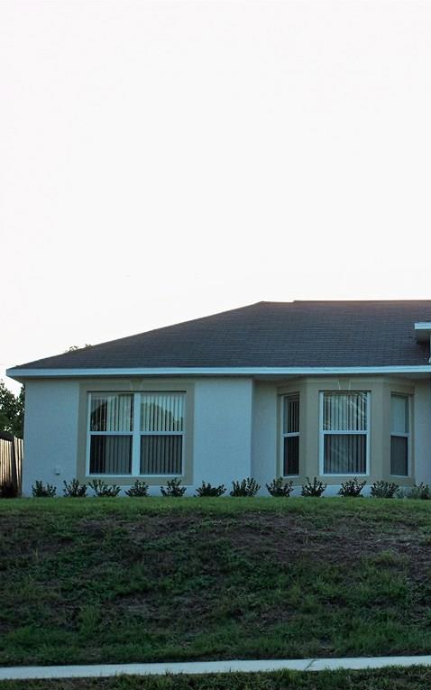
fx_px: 1466
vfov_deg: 26.5
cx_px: 447
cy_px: 345
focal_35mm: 78
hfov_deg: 16.3
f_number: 4
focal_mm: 9.7
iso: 64
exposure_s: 1/125
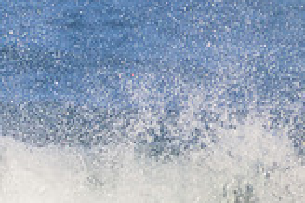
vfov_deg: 0.5
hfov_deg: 0.7
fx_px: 23986
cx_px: -190
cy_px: 347
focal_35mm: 2834
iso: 1400
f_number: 11
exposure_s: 1/2000
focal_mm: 800
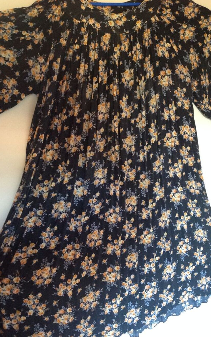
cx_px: 99
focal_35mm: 38
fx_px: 350
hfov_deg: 33.6
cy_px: 171
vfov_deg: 51.5
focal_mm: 4.28
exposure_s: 1/15
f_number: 2.4
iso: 400
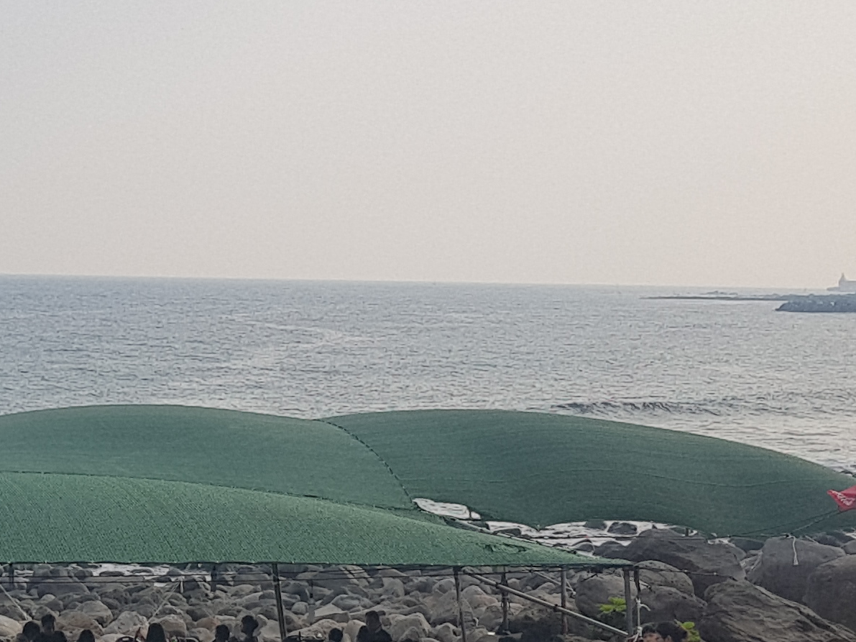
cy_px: 398
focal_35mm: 88
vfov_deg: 16.8
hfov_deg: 21.4
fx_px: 2176
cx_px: -22
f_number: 1.7
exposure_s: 1/2744
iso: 40
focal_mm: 4.2
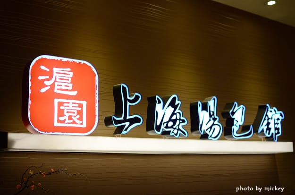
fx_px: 429
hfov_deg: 37.9
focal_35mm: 52
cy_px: 98
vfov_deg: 25.6
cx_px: 148
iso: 800
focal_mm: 35
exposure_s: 1/500
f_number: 2.2
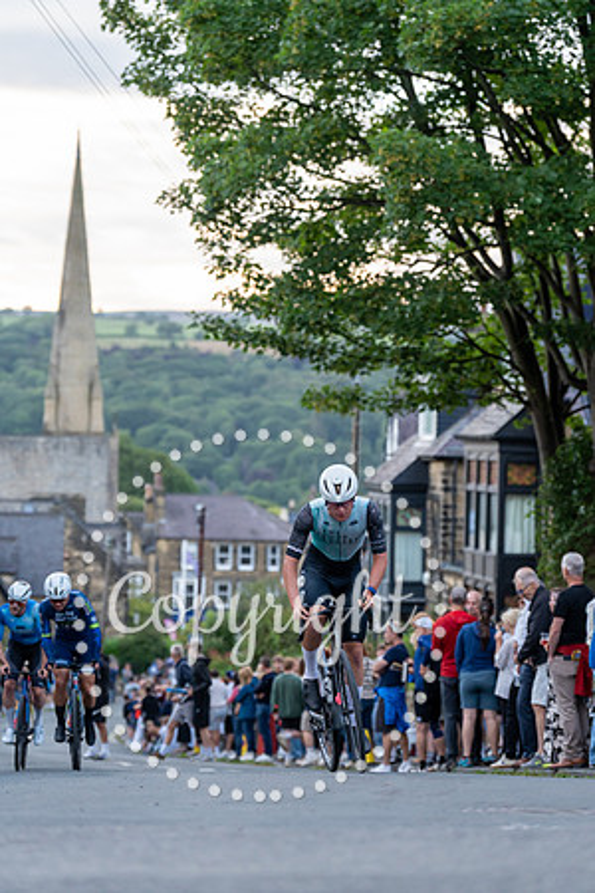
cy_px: 446
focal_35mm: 105
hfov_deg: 13.0
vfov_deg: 19.5
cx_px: 298
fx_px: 2603
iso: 1600
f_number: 3.2
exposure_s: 1/640
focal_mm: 105
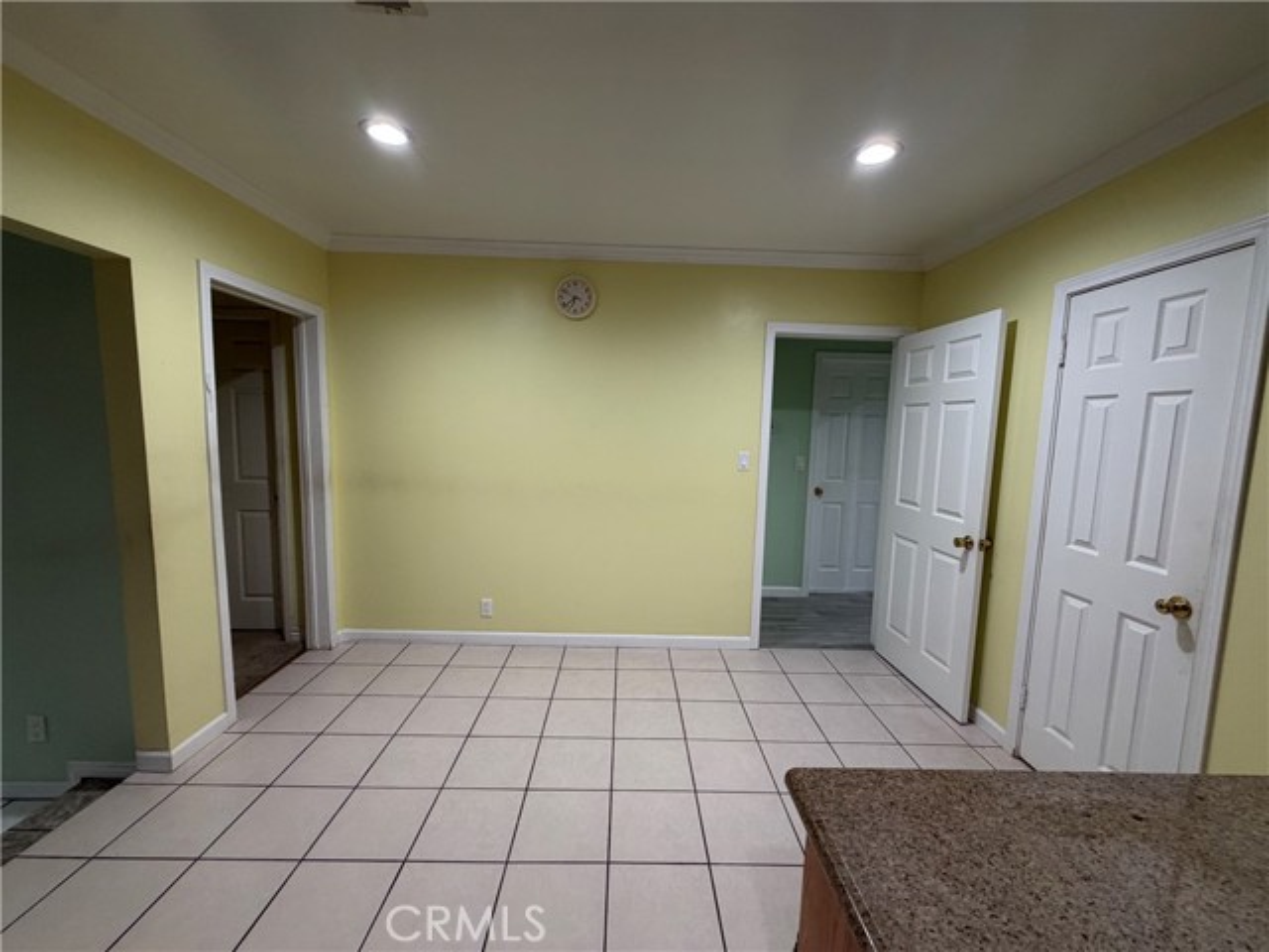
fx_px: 513
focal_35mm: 14
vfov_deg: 85.7
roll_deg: -0.7
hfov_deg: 102.1
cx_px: 634
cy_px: 476
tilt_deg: -6.7
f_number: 2.2
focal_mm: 2.22
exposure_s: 1/60
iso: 200
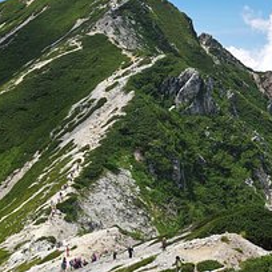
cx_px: 221
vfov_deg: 18.1
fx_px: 853
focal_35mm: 96
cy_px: 91
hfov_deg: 17.9
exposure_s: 1/160
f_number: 5.6
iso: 100
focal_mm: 30
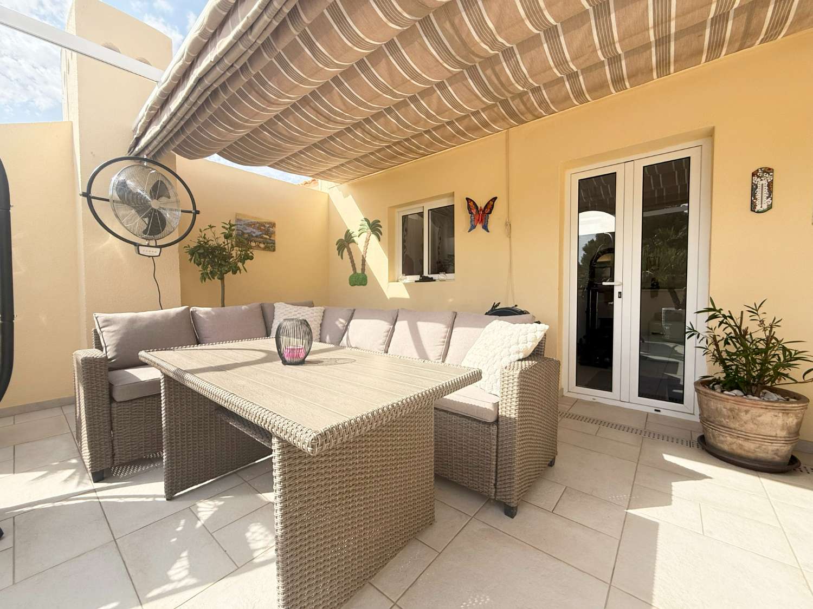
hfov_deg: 102.1
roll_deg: +0.3
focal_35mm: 14
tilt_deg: -1.5
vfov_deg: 85.7
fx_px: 329
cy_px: 304
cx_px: 406
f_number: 2.2
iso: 50
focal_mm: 2.22
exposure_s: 1/1399
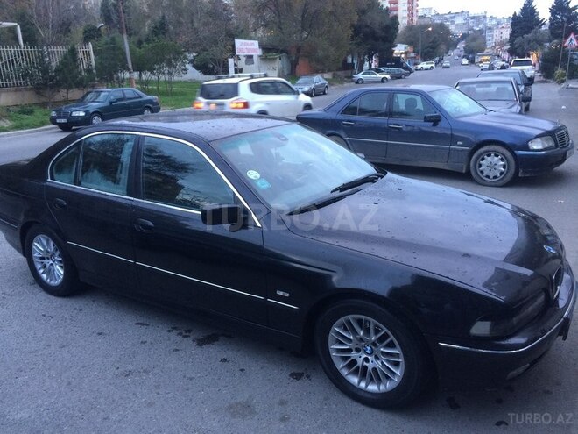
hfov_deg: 61.7
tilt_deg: -16.9
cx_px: 289
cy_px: 217
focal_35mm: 29
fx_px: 484
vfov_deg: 48.2
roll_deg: +2.1
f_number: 2.2
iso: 160
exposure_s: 1/33
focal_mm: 4.15
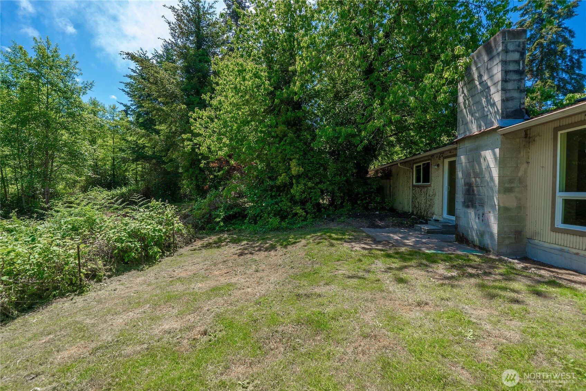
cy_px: 196
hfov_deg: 104.2
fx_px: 228
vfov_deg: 81.3
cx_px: 293
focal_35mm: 14
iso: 80
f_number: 7.1
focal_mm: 14
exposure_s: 1/60
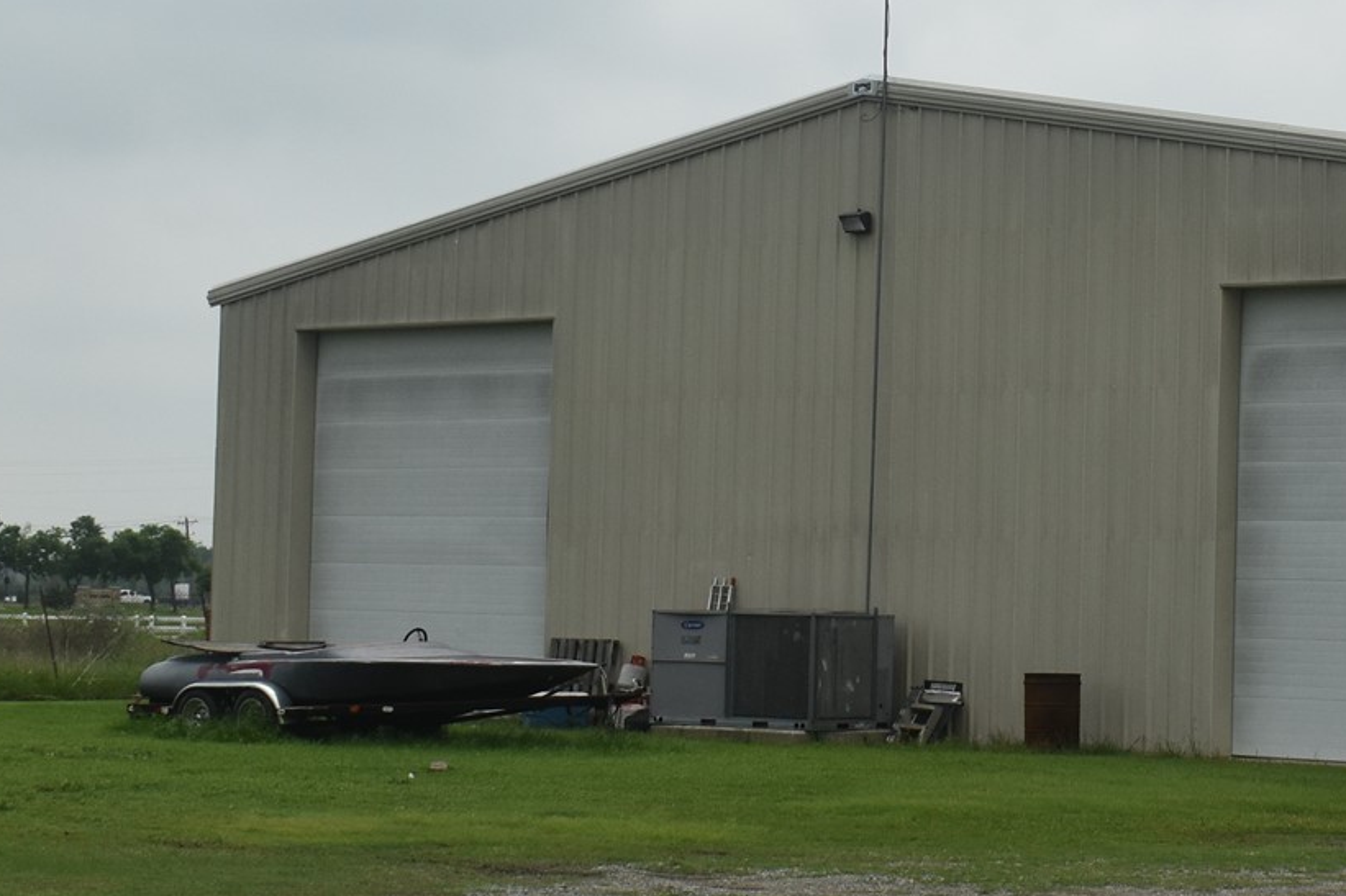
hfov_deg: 21.9
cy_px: 418
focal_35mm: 91
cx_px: 1154
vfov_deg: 15.0
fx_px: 3414
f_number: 5.6
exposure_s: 1/1600
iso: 400
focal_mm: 23
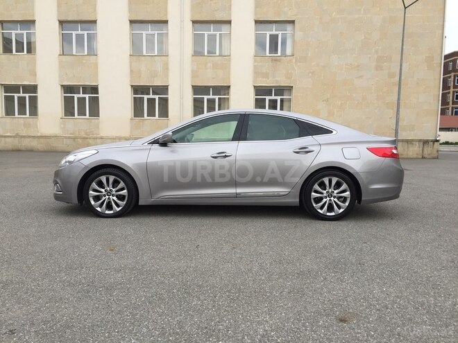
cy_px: 172
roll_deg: -1.0
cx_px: 229
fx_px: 384
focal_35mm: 29
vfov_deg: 48.2
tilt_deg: -6.1
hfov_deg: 61.7
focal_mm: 4.15
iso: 32
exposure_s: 1/760
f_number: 2.2
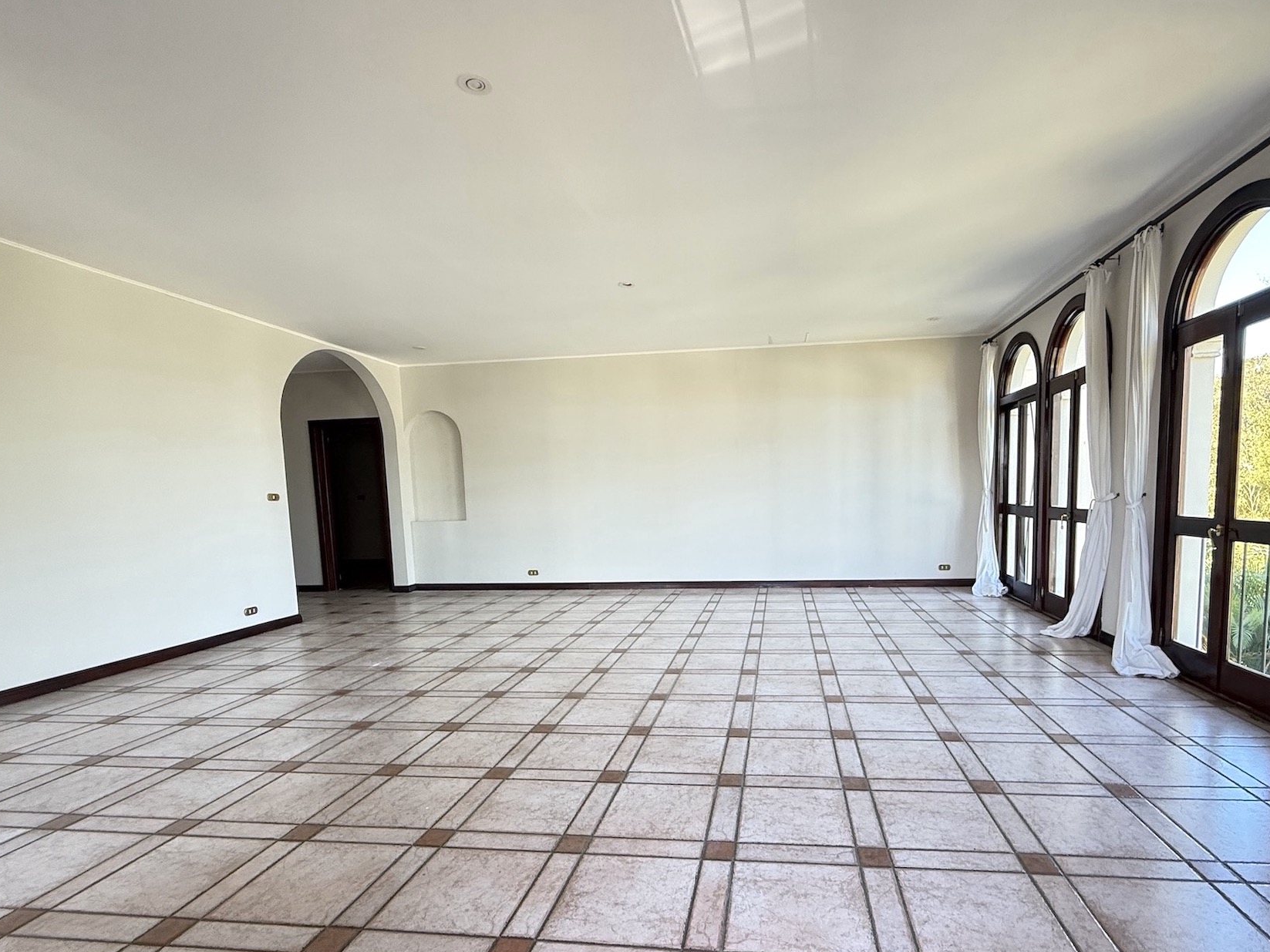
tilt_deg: -5.3
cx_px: 711
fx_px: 624
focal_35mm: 17
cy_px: 550
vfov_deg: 74.2
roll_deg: +2.7
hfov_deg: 90.6
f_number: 2.2
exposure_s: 1/99
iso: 200
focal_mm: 2.22
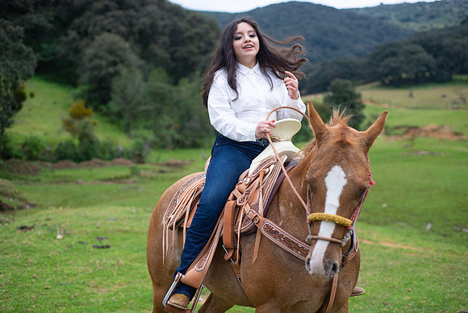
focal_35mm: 50
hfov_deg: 39.6
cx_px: 234
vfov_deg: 27.0
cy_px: 156
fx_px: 650
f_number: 2.8
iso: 400
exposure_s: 1/800
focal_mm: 50
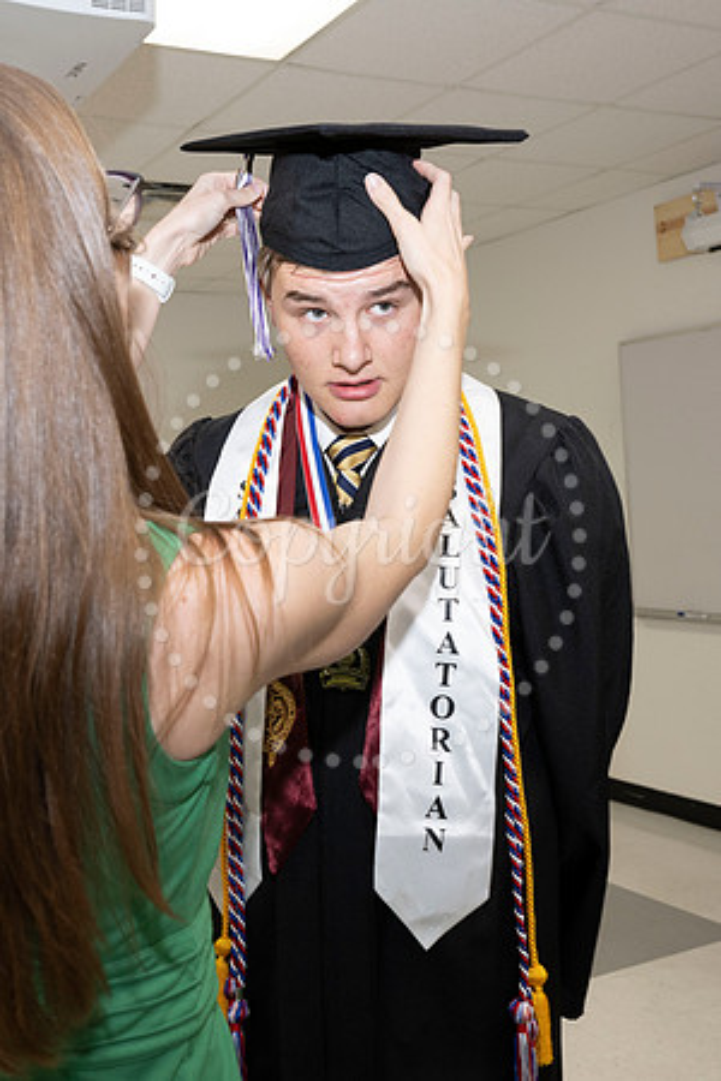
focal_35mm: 39
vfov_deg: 49.6
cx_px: 261
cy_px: 540
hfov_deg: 34.0
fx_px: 1172
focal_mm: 26
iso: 800
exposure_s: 1/80
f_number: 5.6
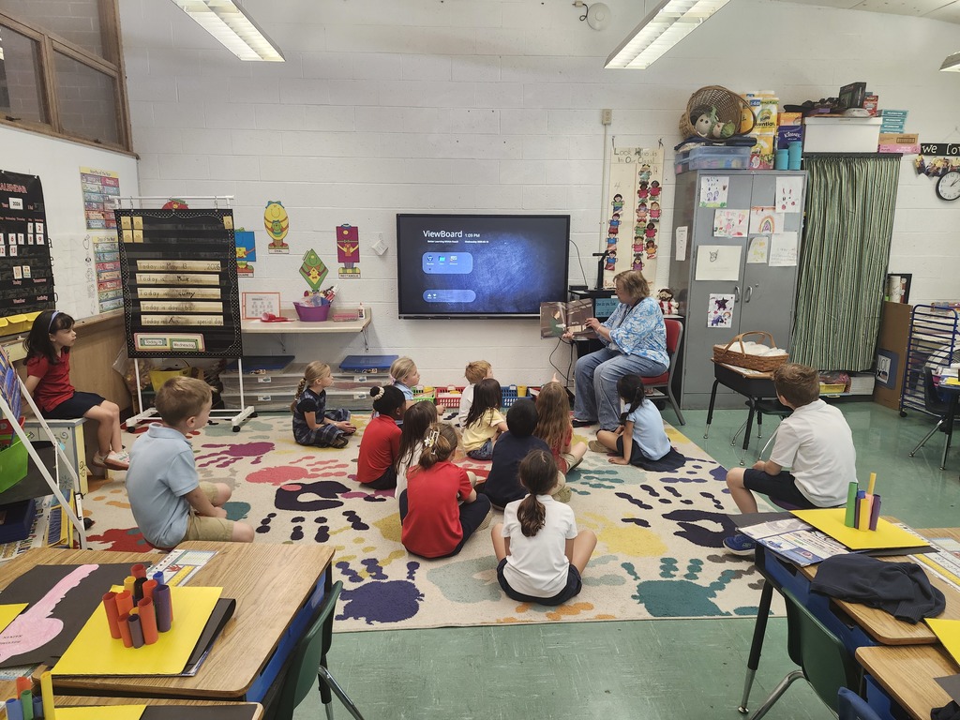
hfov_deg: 73.9
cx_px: 480
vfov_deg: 58.9
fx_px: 638
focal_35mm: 23
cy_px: 360
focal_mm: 5.54
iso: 250
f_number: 1.8
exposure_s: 1/120
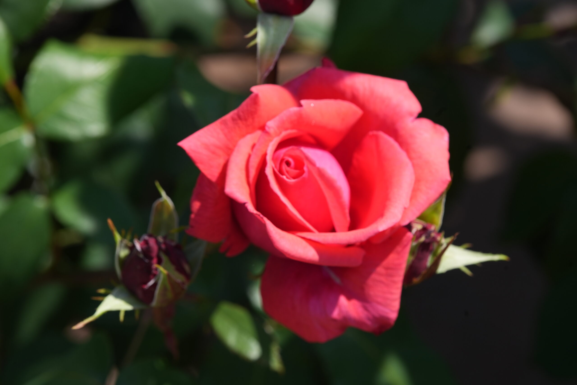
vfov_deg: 7.6
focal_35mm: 180
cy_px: 192
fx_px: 2885
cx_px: 288
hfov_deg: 11.4
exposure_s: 1/500
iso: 400
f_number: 9
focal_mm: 180
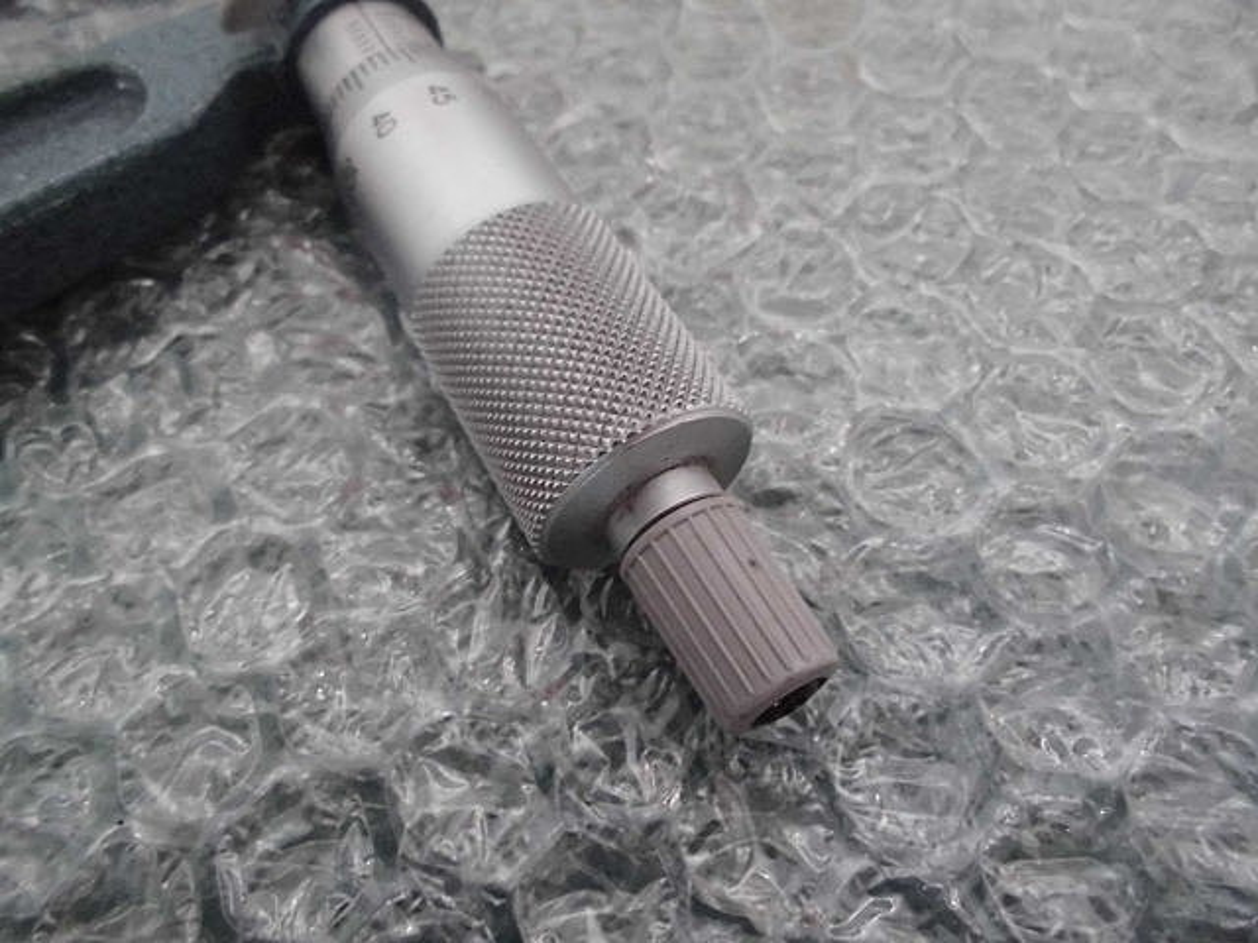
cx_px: 629
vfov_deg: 53.1
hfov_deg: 67.3
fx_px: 945
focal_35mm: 26
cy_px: 472
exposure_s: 1/30
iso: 800
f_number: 3.5
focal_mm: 4.6
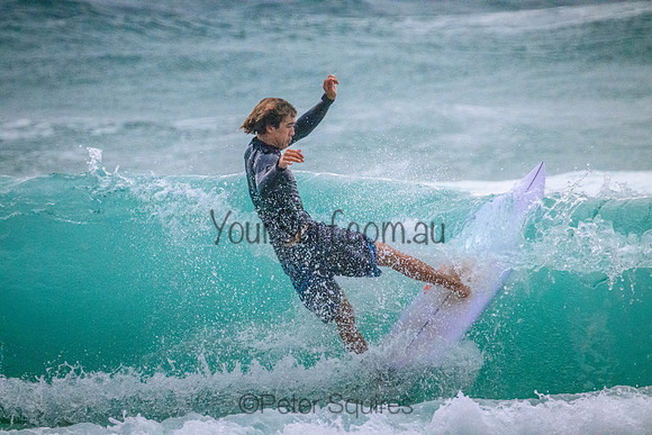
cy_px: 218
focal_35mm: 800
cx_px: 326
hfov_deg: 2.6
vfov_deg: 1.7
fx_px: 14492
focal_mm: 800
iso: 14400
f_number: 11
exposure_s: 1/2000
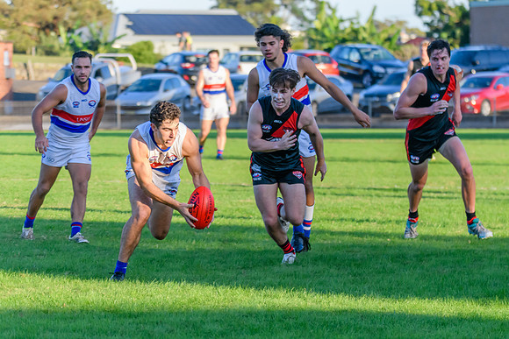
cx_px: 308
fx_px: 3225
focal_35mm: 228
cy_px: 234
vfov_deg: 6.0
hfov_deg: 9.0
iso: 2000
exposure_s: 1/2000
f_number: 5
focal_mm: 150
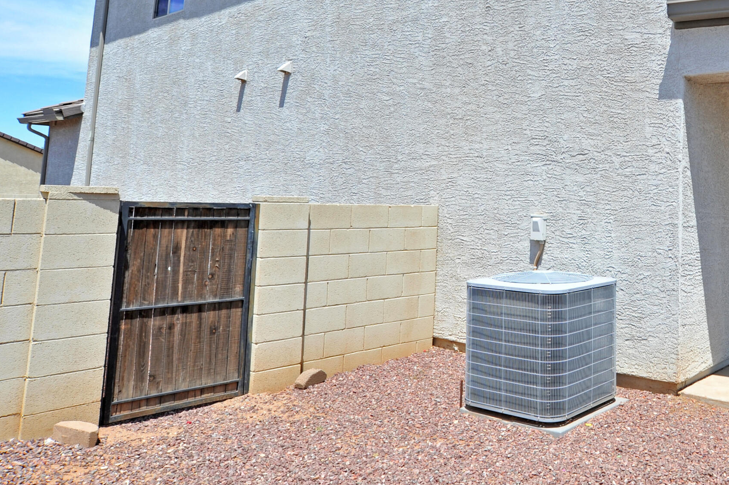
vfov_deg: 39.6
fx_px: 648
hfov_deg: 53.2
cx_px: 623
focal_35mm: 32
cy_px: 105
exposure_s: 1/320
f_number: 11
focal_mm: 18
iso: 320
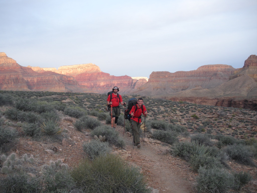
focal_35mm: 36
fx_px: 267
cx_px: 128
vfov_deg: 39.7
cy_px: 96
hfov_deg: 51.4
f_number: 3.5
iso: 66
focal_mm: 6.3
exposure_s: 1/59.6
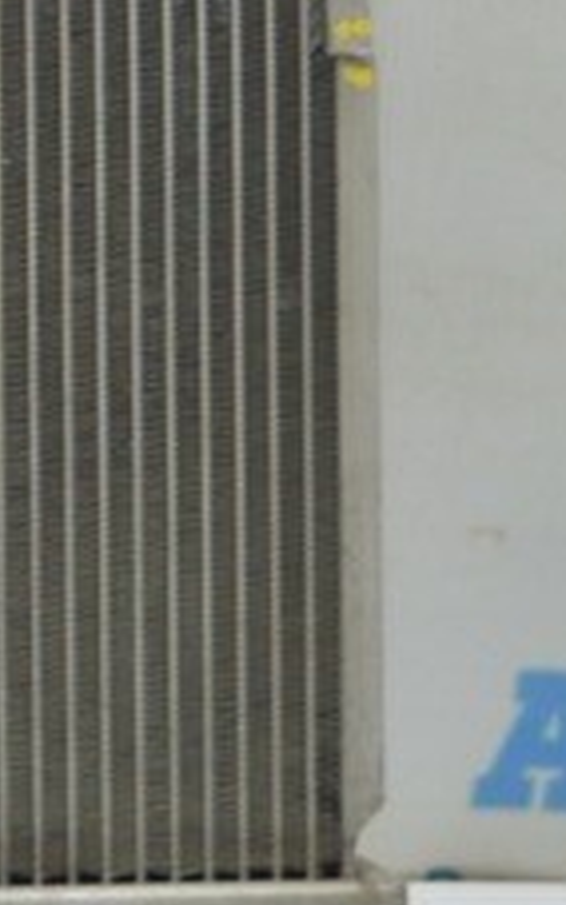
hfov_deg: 6.1
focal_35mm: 193
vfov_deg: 10.7
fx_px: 4760
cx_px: -1319
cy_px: -58
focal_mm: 28
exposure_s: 1/40
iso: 400
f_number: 4.2
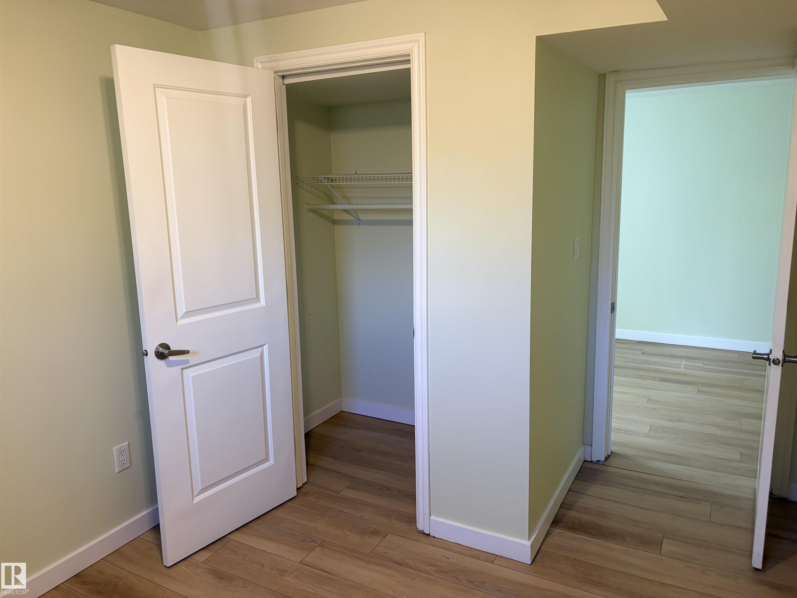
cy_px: 299
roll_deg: +4.0
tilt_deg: -6.6
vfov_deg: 53.1
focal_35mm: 26
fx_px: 599
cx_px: 398
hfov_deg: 67.3
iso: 100
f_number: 1.6
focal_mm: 5.96
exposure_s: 1/60
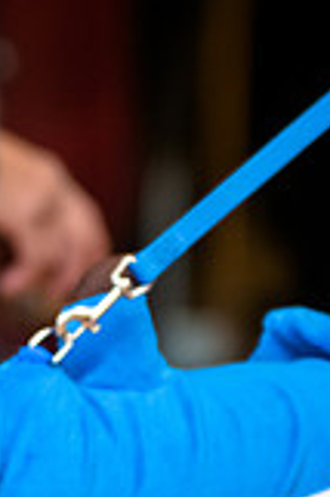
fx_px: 11588
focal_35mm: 841
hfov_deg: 1.6
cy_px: 417
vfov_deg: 2.5
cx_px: -63
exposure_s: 1/200
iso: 200
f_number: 2.8
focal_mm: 200
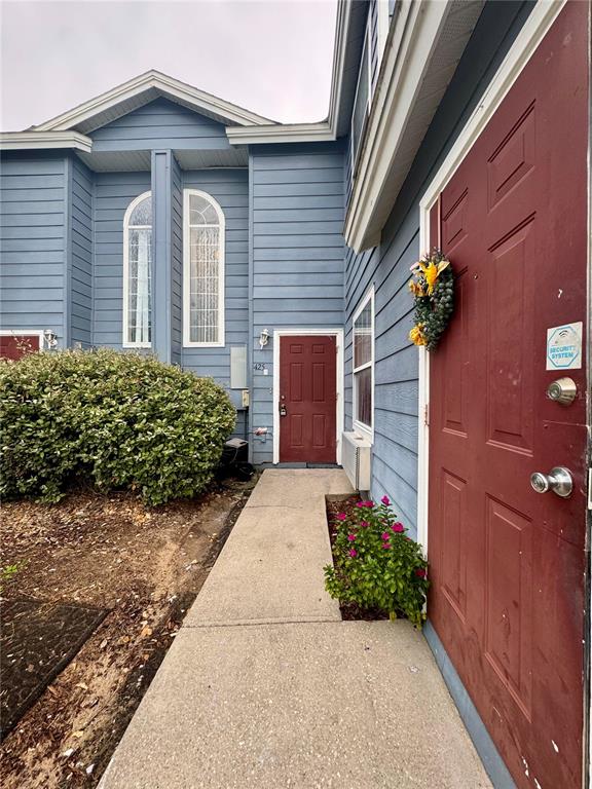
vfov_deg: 102.1
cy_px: 394
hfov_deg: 85.7
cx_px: 296
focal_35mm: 14
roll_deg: +0.0
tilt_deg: -0.2
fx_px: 319
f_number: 2.2
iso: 50
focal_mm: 2.22
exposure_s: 1/99
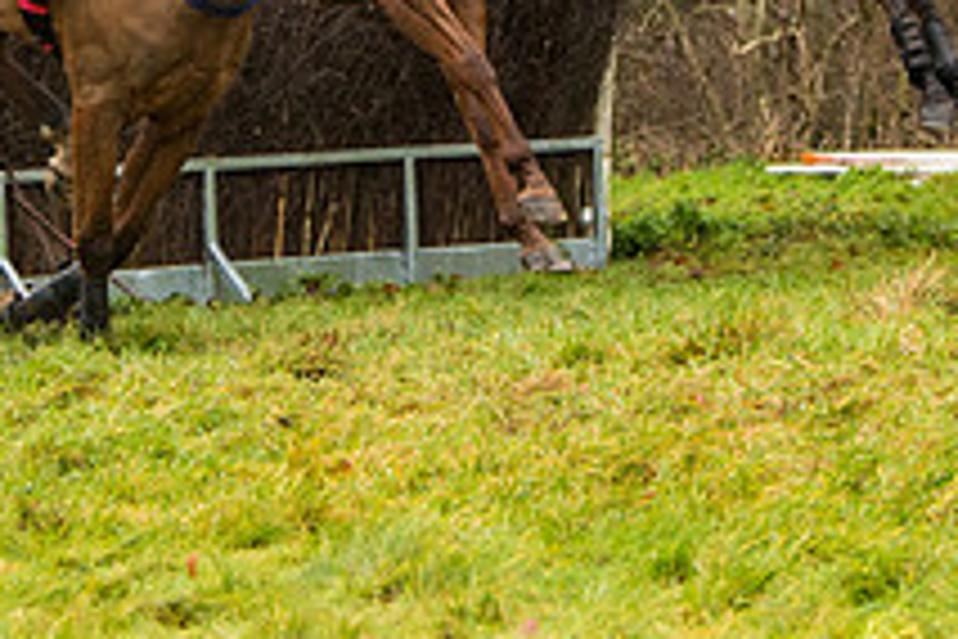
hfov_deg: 8.1
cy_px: -191
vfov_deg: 5.4
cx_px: 320
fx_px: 6785
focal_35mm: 255
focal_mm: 70
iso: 1000
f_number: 4
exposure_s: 1/1000
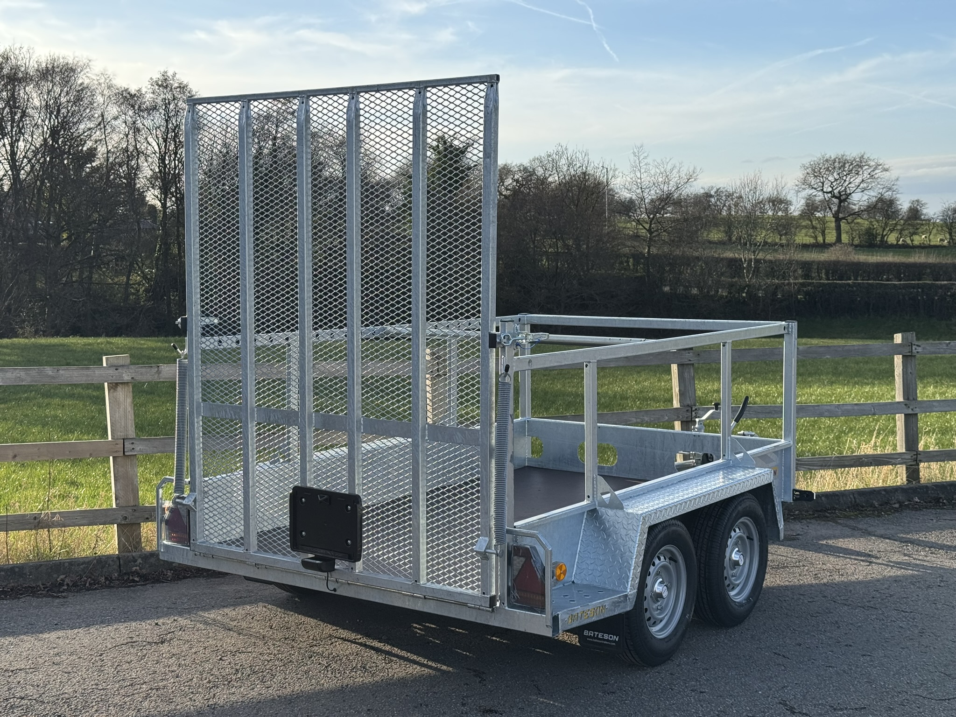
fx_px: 1326
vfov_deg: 30.3
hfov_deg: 39.7
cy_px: 358
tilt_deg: -5.6
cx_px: 478
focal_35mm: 48
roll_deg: +1.5
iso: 64
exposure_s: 1/2415
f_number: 1.78
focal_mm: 6.76
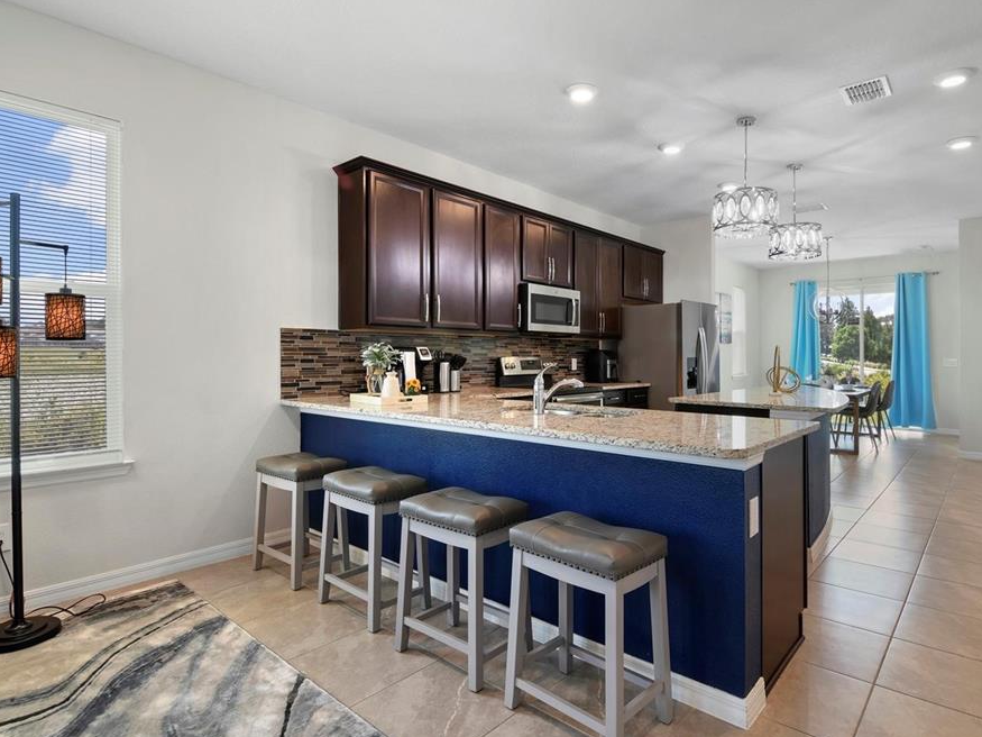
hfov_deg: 87.5
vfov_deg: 71.6
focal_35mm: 18
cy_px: 362
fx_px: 511
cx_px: 535
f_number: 8
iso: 100
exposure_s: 1/2
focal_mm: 11
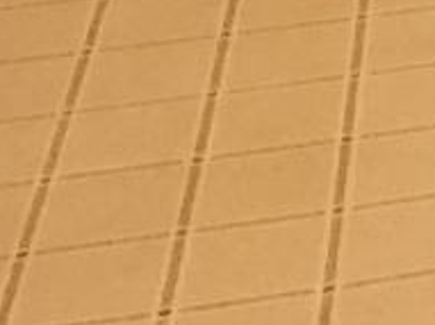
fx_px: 2750
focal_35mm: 219
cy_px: -589
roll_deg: +1.6
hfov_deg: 7.9
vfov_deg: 6.3
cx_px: 1289
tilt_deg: -14.4
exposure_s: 1/30
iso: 200
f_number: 2.2
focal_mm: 4.15
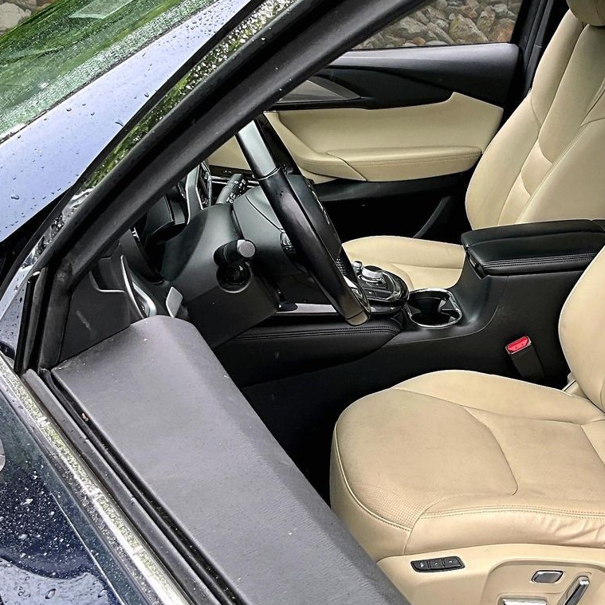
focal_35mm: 54
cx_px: 477
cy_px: 269
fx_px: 1068
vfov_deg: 31.6
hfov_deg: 30.9
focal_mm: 3
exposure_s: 1/122
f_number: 1.8
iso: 25
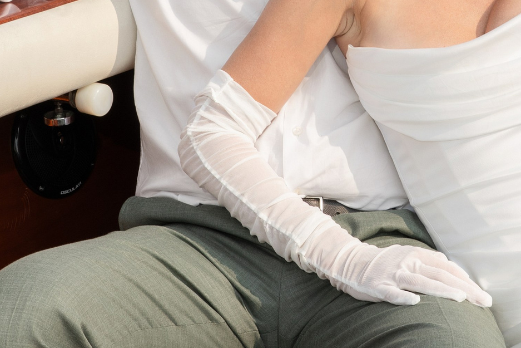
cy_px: -19
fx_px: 1621
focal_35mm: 112
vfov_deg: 12.1
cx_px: 325
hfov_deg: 18.2
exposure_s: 1/250
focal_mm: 41
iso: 125
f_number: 14
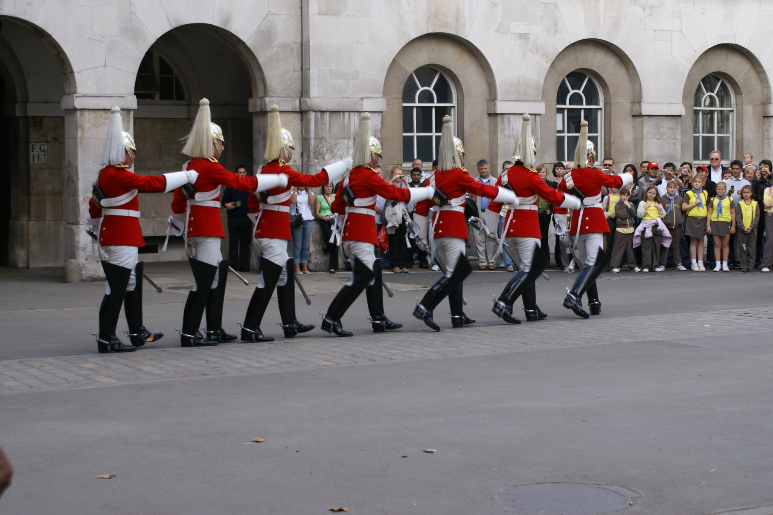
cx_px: 379
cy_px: 246
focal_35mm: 72
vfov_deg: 19.0
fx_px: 1536
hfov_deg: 28.3
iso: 100
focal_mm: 45
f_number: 6.3
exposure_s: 1/80
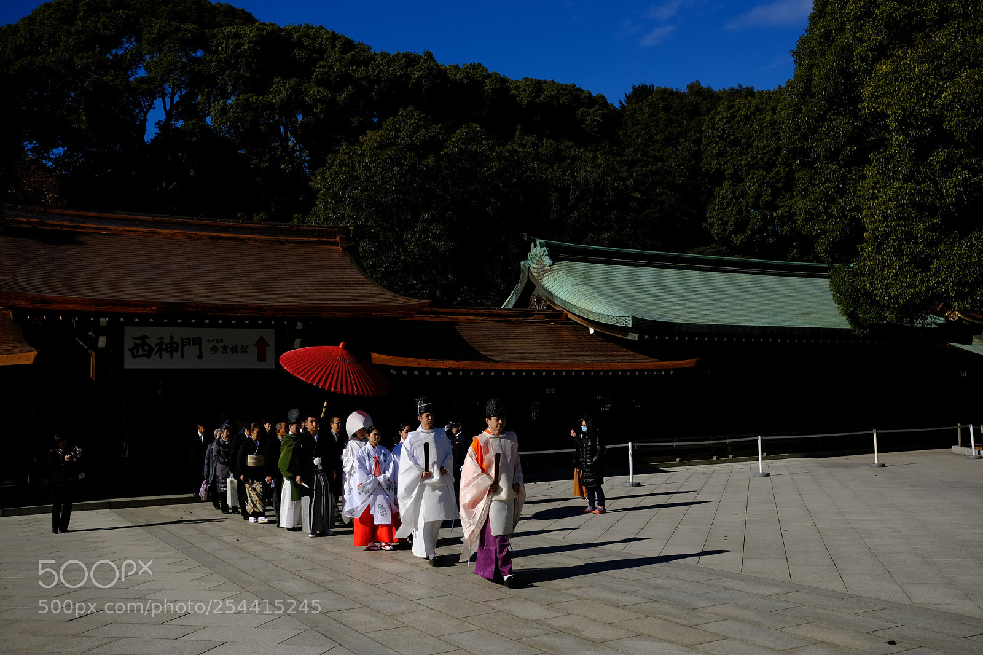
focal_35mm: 35
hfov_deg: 54.4
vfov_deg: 37.8
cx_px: 492
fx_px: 955
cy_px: 328
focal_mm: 23
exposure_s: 1/6000
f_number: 3.2
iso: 200
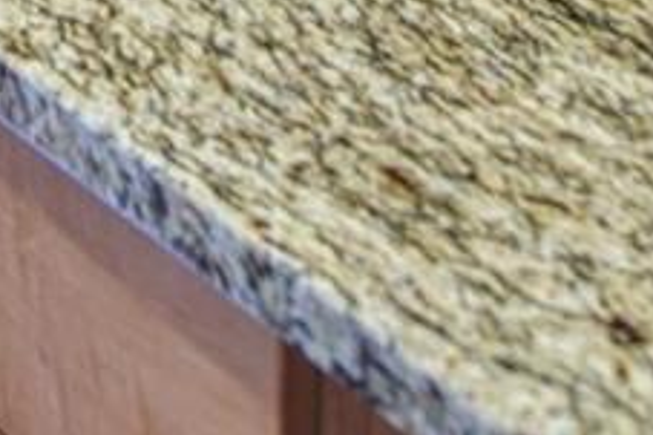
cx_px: -288
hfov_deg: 16.7
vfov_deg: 9.1
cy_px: -977
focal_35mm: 113
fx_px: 2048
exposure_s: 1/20
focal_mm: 16
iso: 500
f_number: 4
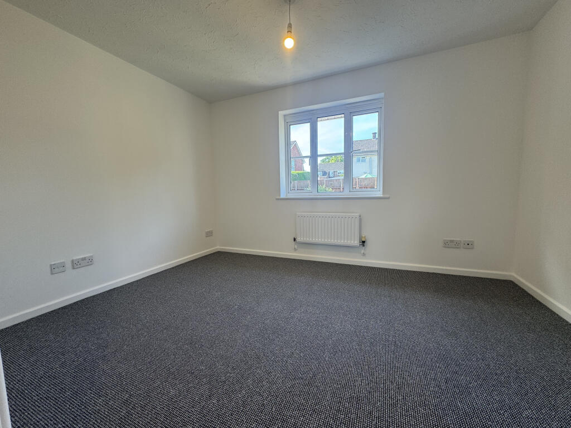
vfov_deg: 85.7
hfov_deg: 102.1
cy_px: 214
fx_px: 231
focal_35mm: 14
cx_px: 286
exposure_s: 1/100
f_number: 2.2
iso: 50
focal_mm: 2.22
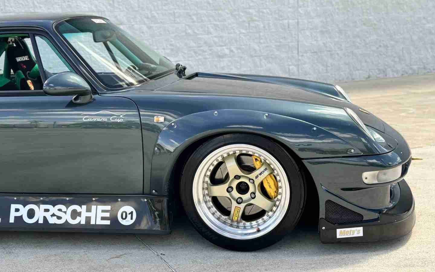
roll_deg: +2.4
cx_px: 218
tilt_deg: -10.0
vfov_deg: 25.3
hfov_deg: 39.6
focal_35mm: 51
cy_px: 137
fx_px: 605
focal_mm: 6.76
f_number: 1.78
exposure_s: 1/412
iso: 64
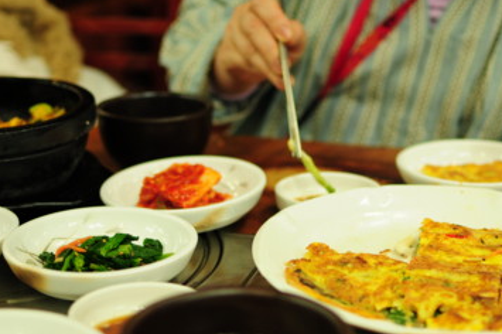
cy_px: 185
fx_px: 928
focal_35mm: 67
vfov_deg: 20.4
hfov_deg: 30.3
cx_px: 260
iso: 400
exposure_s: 1/125
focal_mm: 35
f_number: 2.2
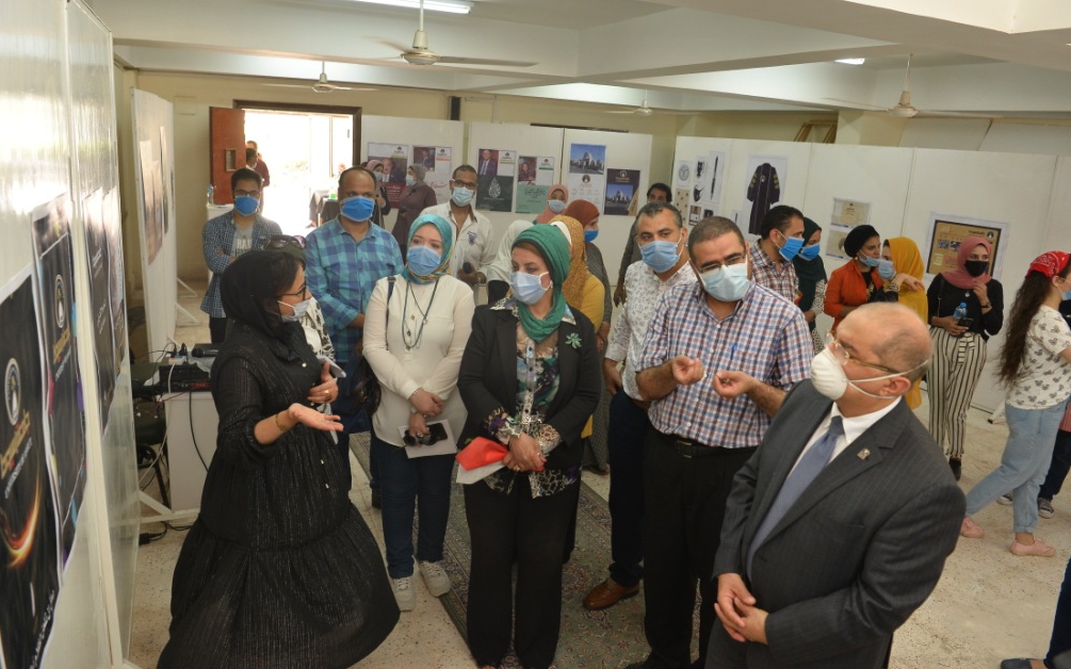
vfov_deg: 46.0
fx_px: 788
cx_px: 540
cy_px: 313
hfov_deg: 68.4
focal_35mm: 27
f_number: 4.5
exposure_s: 1/125
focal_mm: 26
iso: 1250
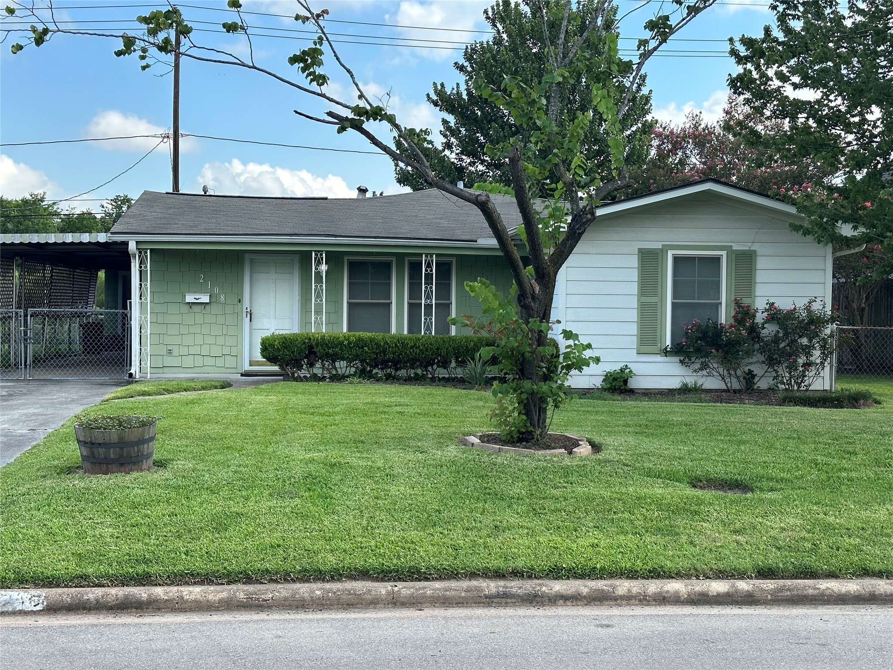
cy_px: 335
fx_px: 1238
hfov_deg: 39.7
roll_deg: -0.6
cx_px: 446
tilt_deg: -2.0
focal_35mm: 48
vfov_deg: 30.3
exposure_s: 1/1517
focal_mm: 6.86
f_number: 1.78
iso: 64
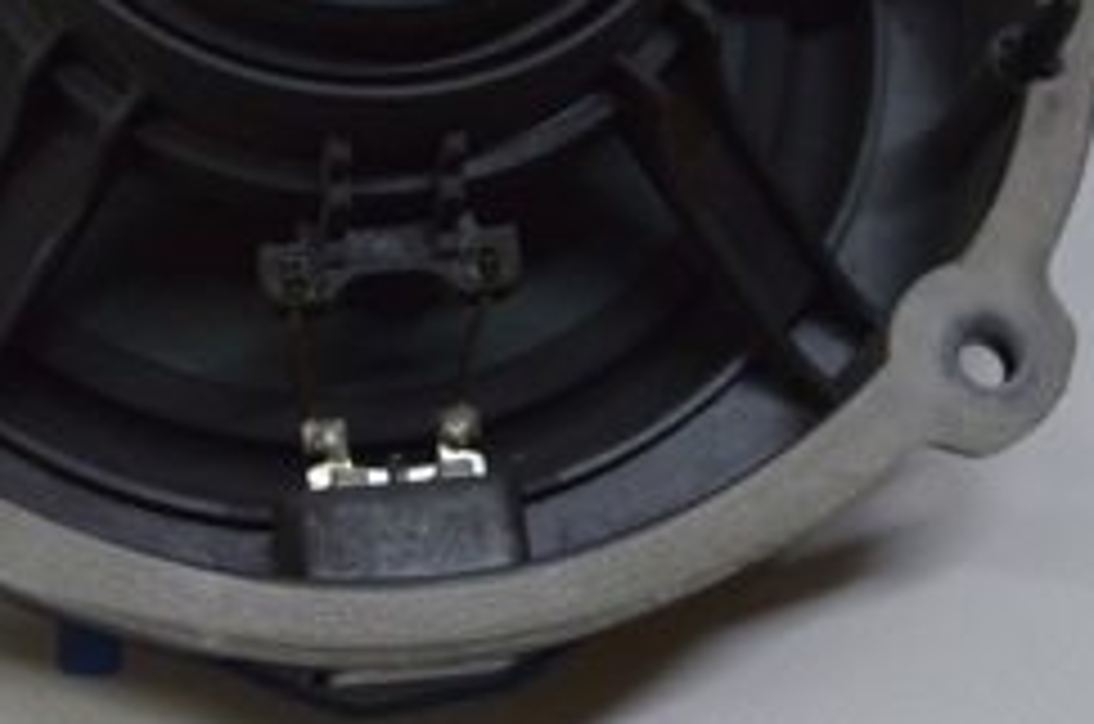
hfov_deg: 21.4
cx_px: 315
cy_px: 115
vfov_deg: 14.2
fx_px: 2881
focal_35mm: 95
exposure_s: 1/160
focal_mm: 24
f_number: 4
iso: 400
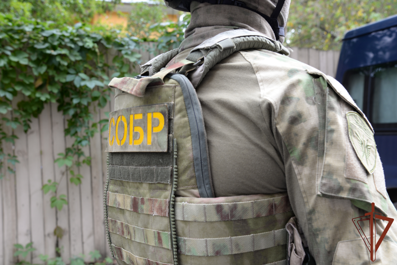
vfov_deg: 29.3
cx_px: 198
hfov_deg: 42.7
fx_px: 507
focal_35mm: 46
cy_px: 132
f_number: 7.1
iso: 320
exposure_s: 1/60
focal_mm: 46
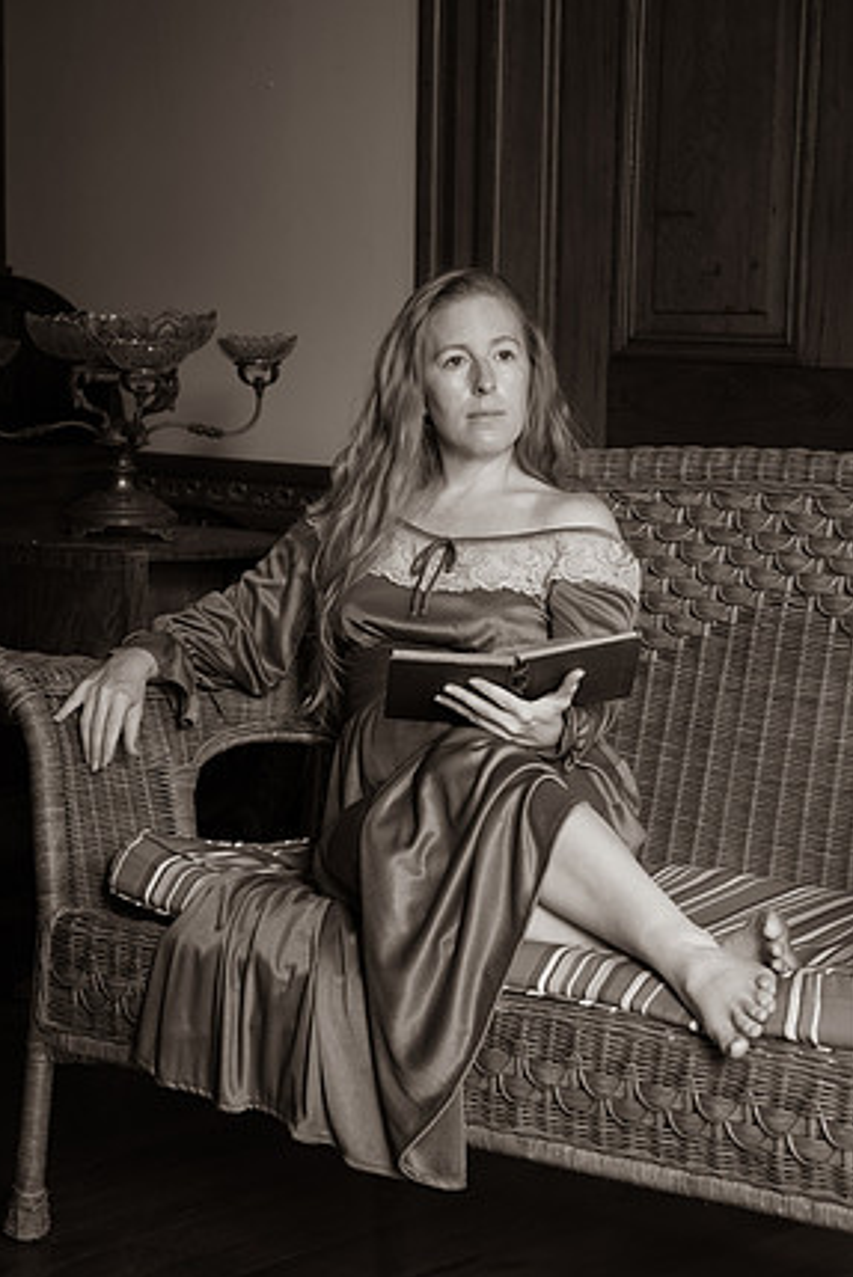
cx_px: 410
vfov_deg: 22.9
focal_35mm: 89
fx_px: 3160
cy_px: 662
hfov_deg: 15.4
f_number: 6.3
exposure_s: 1/50
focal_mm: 85
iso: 400
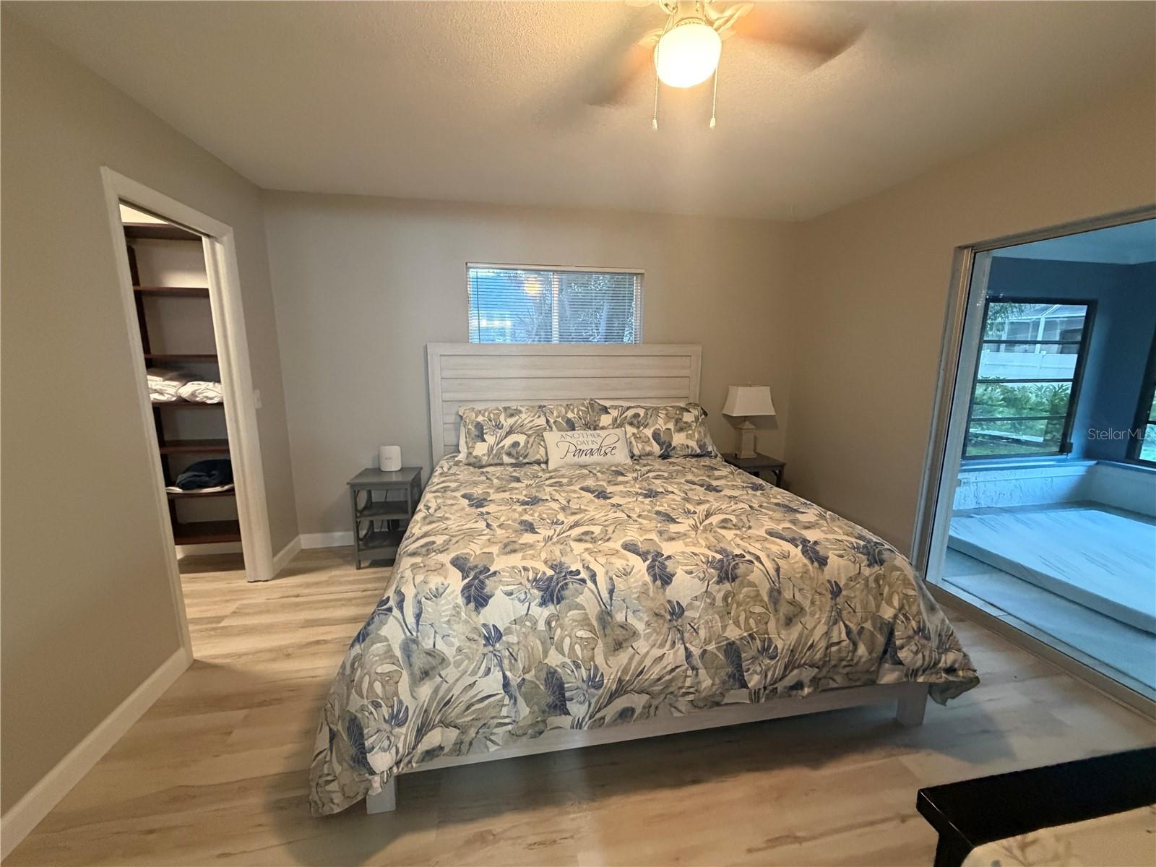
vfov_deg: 85.7
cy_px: 434
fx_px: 468
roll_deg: +0.0
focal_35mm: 14
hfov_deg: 102.1
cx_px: 578
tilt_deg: -8.4
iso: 500
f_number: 2.2
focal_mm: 2.22
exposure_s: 1/60
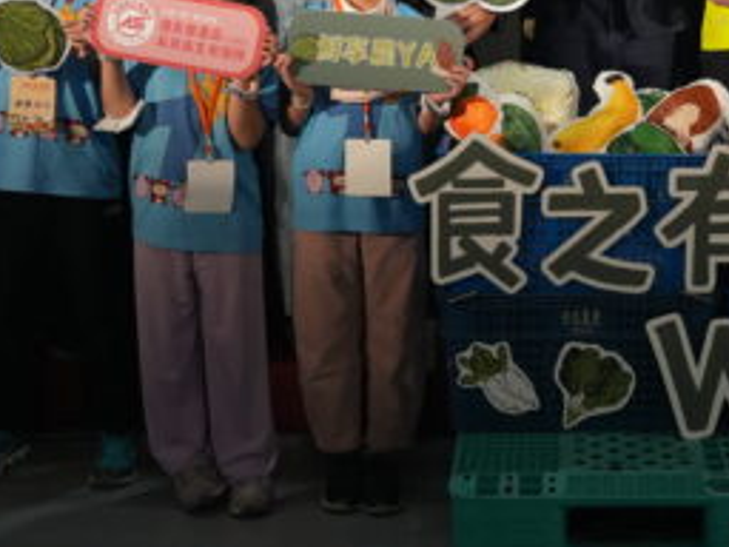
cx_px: 558
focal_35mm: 78
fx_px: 1643
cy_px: -94
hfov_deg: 24.7
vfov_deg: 18.0
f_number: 2.8
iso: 800
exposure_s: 1/160
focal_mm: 18
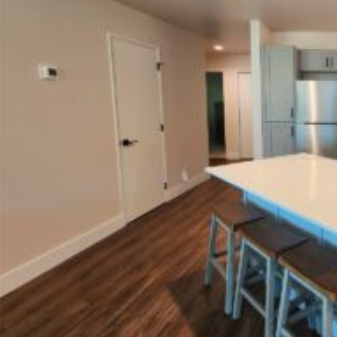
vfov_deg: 64.4
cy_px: 133
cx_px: 349
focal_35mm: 24
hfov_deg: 50.2
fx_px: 264
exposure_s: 1/60.2
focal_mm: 2.2
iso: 160
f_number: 2.2
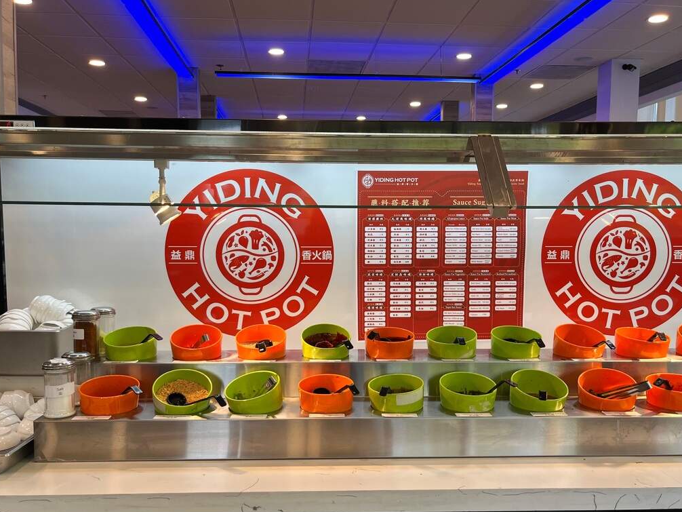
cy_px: 283
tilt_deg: -5.9
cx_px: 342
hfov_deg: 58.3
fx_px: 611
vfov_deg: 45.4
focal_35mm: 31
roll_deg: +0.2
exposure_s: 1/120
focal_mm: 5.1
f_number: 1.6
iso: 80
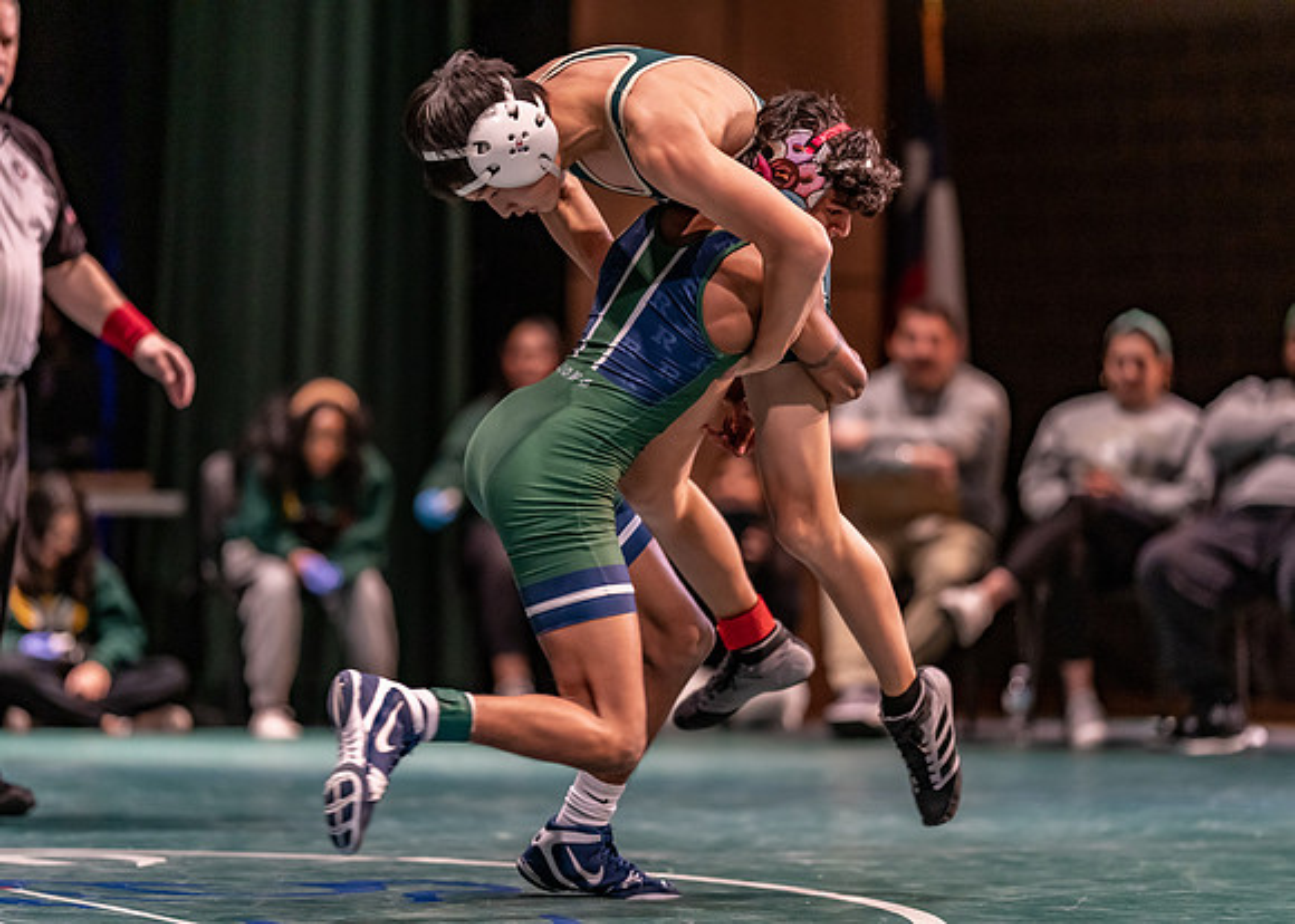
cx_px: 648
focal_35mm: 141
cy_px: 462
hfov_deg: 14.2
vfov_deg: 10.2
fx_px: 5202
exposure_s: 1/400
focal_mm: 135
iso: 2500
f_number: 1.8
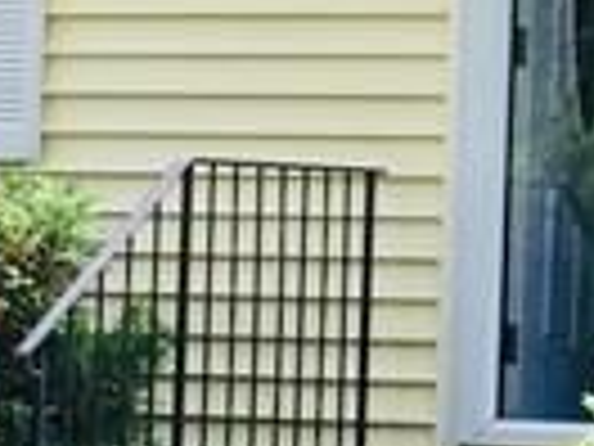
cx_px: 940
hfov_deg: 8.6
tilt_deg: +5.5
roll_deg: -1.1
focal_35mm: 225
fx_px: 3861
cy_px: -171
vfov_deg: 6.5
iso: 32
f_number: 2.2
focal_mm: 4.15
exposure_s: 1/465
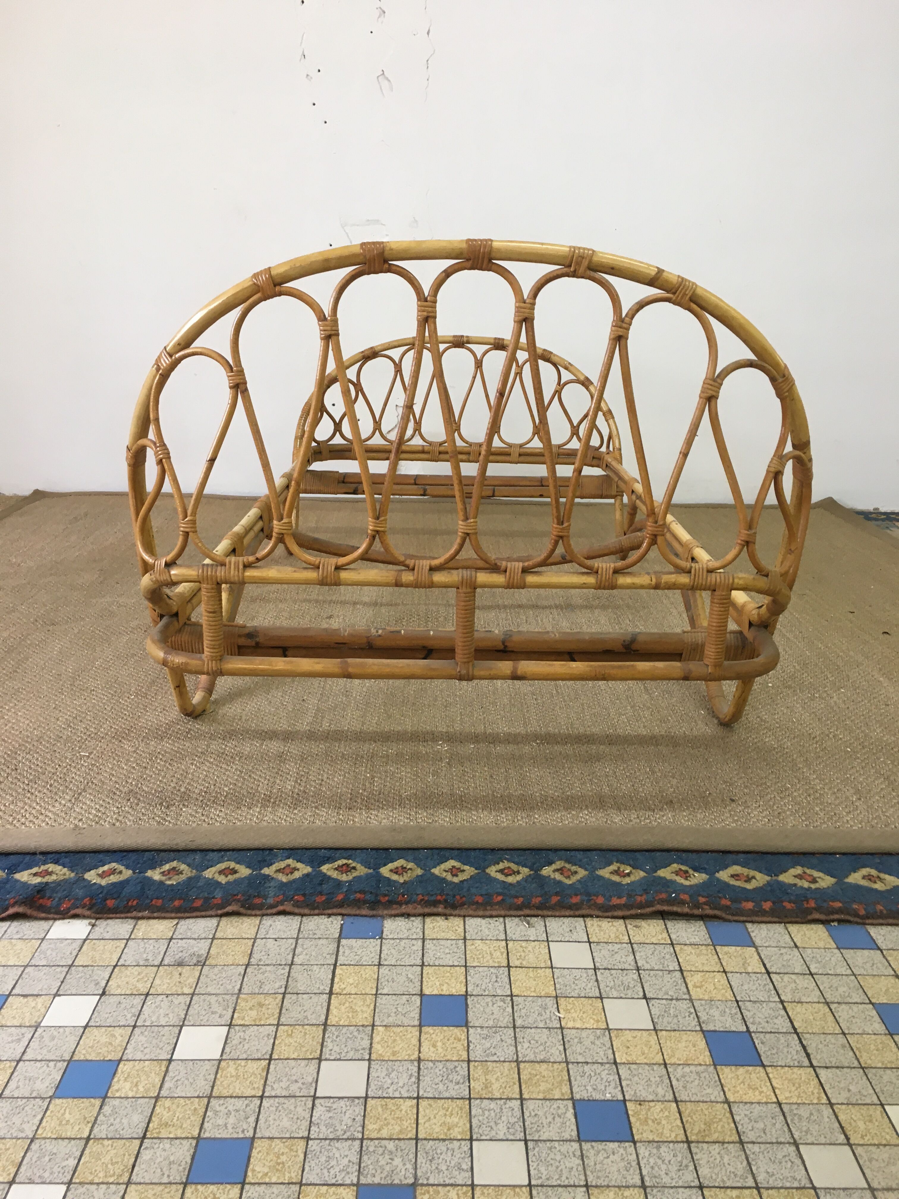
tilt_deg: -16.9
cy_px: 600
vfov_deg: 61.7
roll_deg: -1.3
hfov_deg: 48.2
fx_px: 1004
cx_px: 450
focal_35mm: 29
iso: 80
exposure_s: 1/33
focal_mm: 4.15
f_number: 2.2
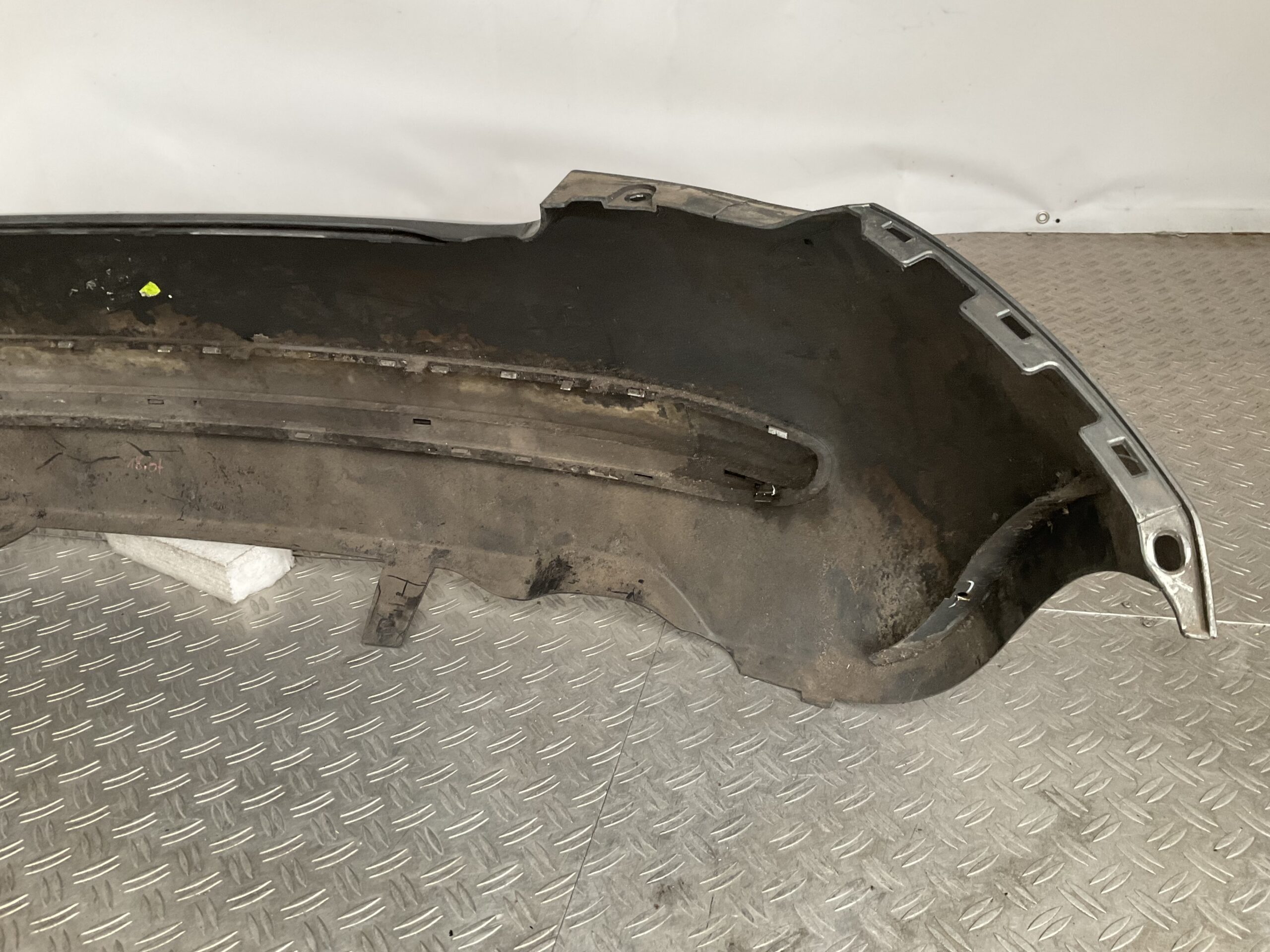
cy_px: 476
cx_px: 635
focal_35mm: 29
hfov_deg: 61.7
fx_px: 1064
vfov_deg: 48.2
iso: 100
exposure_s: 1/50
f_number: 1.8
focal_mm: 3
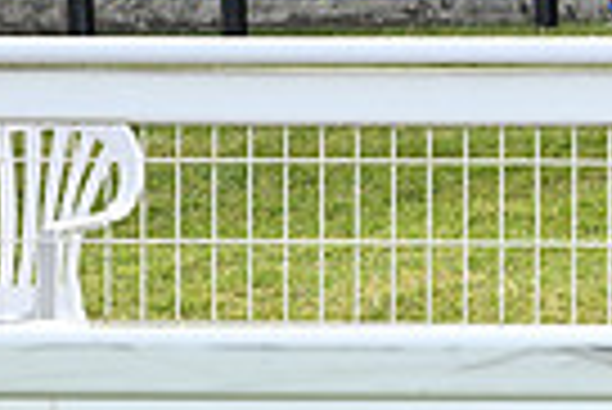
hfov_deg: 2.4
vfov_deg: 1.6
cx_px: 1206
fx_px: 14499
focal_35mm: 852
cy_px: -124
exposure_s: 1/1000
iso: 640
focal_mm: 200
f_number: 6.3
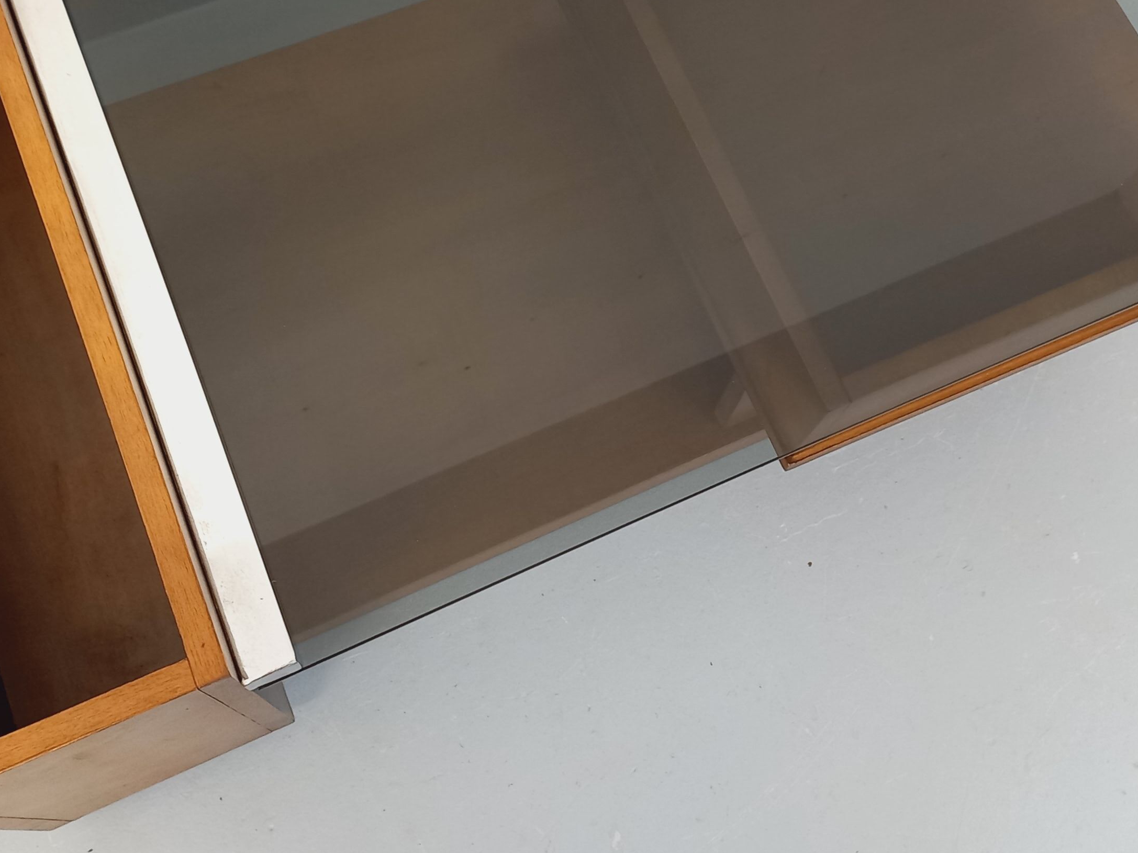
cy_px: 170
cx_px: 593
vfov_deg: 30.7
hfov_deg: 41.2
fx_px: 1512
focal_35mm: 46
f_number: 1.8
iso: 250
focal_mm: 4.65
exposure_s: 1/50
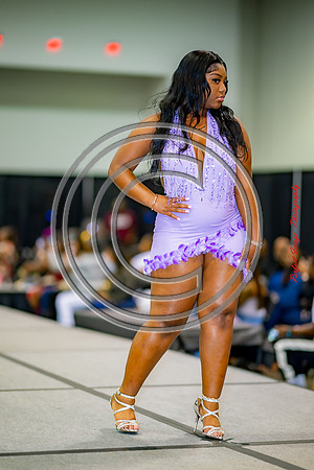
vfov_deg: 19.5
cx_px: 157
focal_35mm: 105
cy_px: 235
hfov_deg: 13.0
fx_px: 1374
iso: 160
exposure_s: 1/125
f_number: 1.4
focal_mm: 105
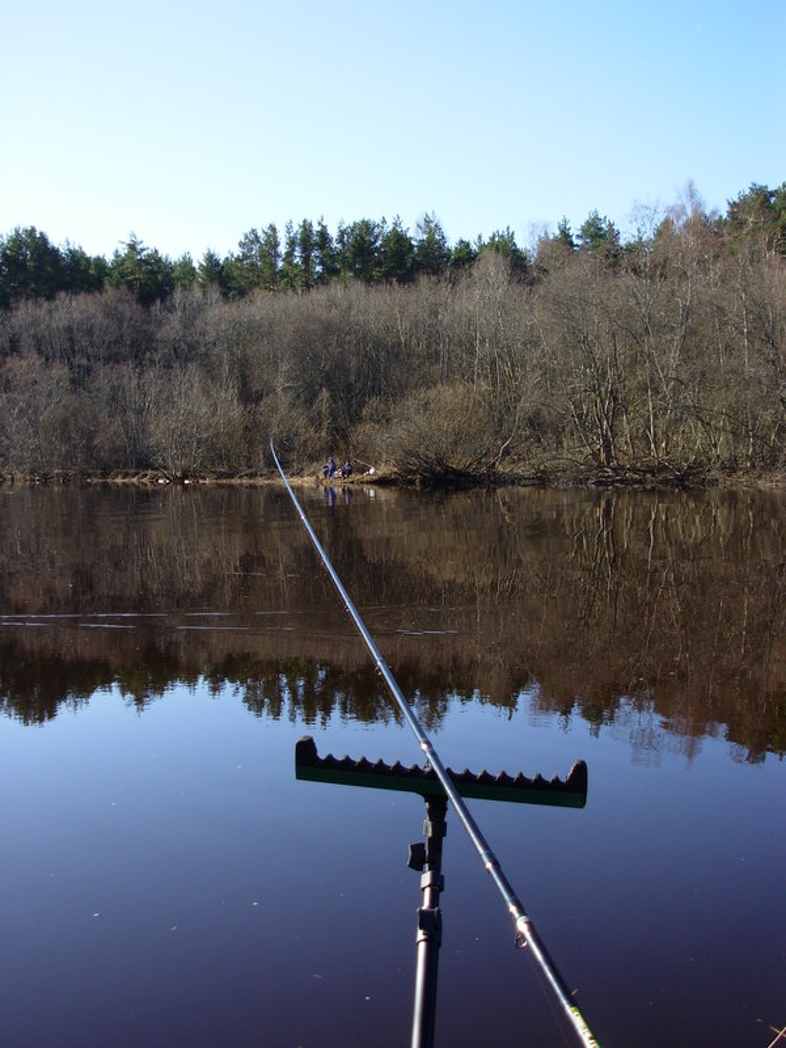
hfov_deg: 37.7
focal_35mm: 38
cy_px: 524
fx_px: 1150
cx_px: 393
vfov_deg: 49.0
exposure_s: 1/418
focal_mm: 6.3
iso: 50
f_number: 2.9
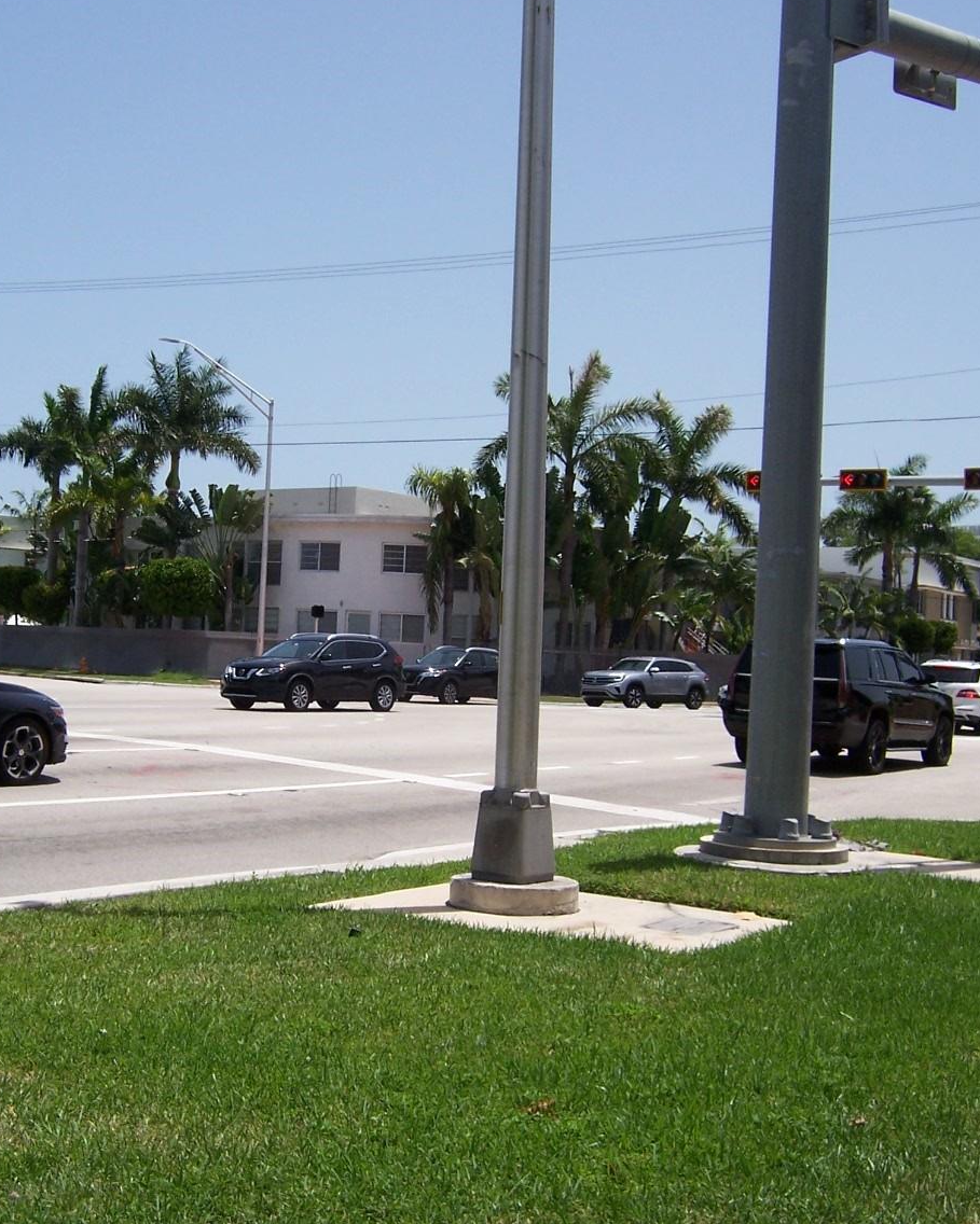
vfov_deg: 42.0
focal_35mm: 44
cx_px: 340
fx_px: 1595
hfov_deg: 33.9
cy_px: 611
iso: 80
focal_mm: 5.5
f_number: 4
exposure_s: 1/1000
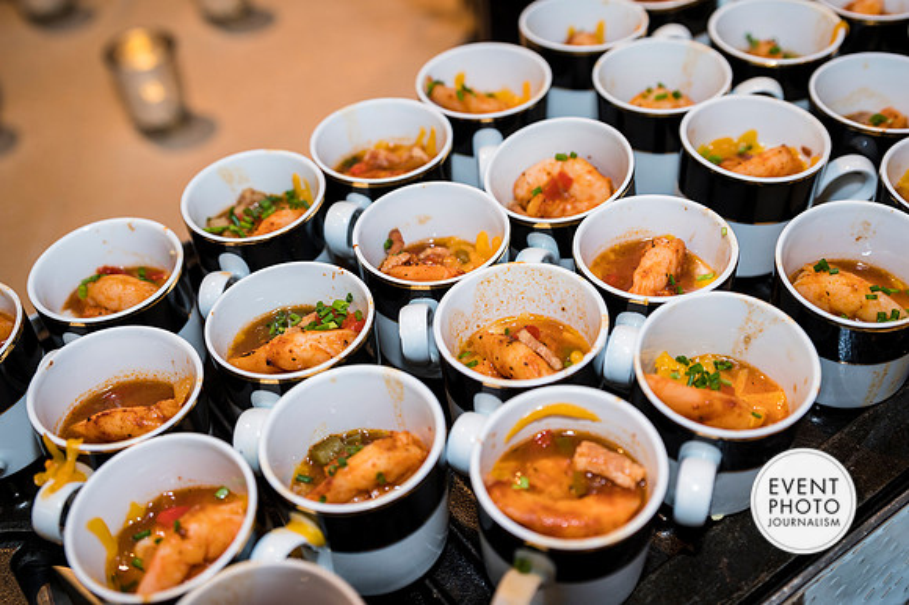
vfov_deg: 27.9
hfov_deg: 41.0
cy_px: 289
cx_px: 451
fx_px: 1216
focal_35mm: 48
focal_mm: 46
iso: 800
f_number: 4
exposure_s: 1/100
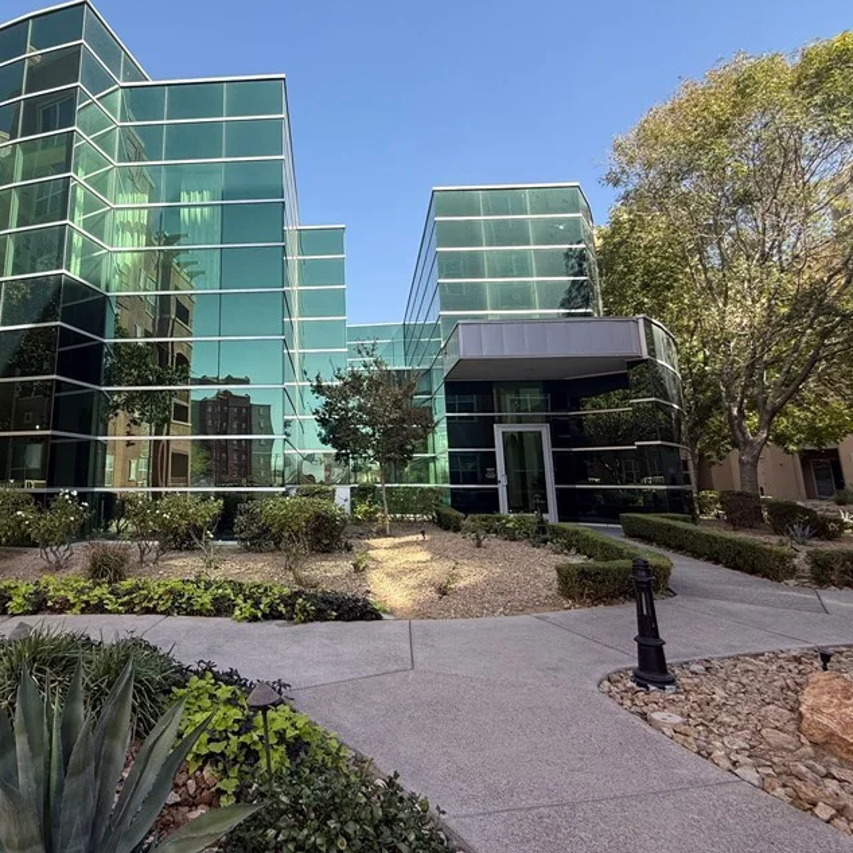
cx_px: 288
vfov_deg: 74.5
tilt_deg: +11.7
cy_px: 370
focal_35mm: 20
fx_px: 558
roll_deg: +0.5
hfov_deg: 72.7
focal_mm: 2.22
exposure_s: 1/613
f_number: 2.2
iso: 50
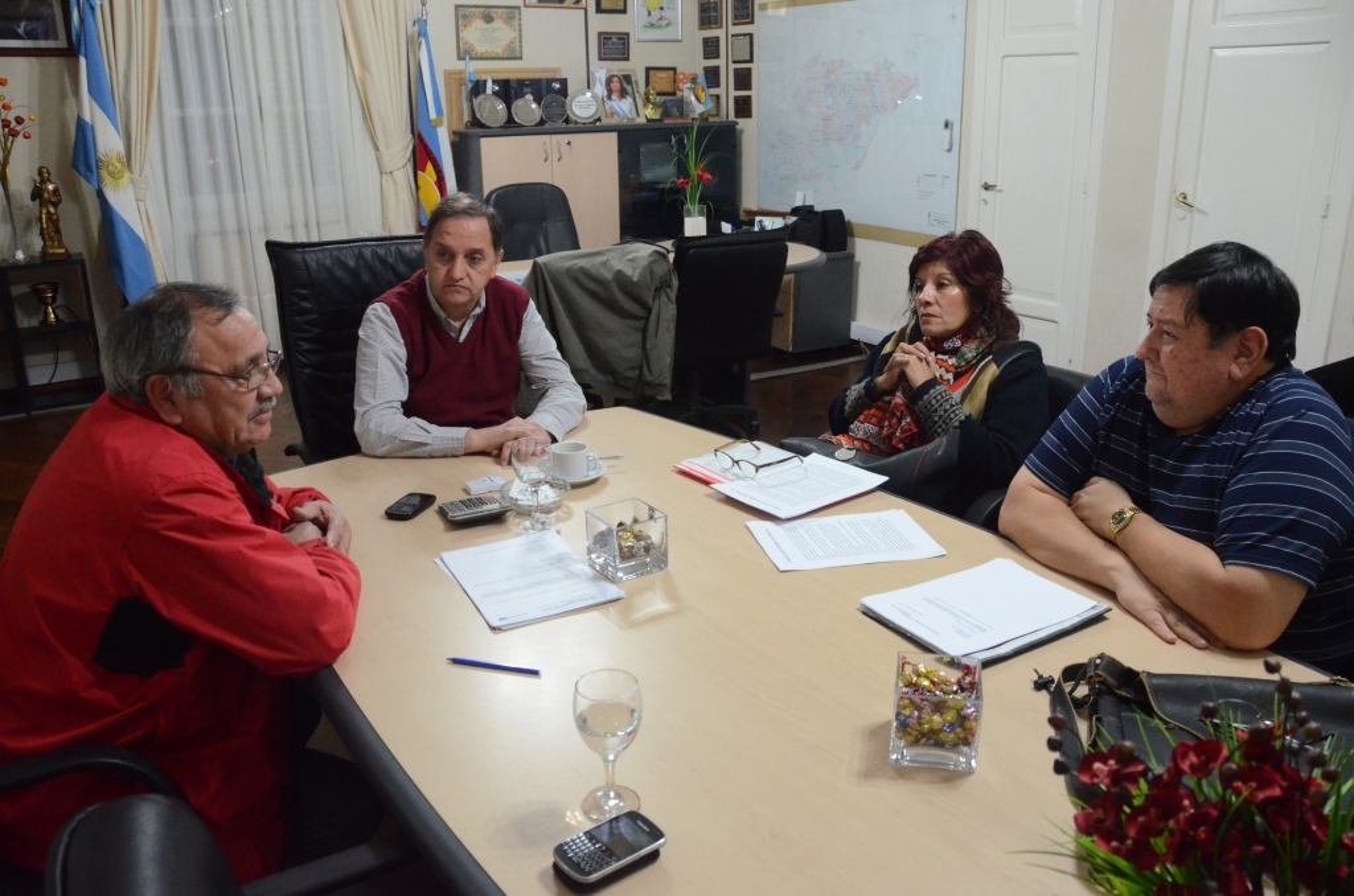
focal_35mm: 27
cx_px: 677
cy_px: 448
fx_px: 1013
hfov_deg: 67.5
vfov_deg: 47.7
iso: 4000
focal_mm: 18
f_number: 4
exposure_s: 1/125
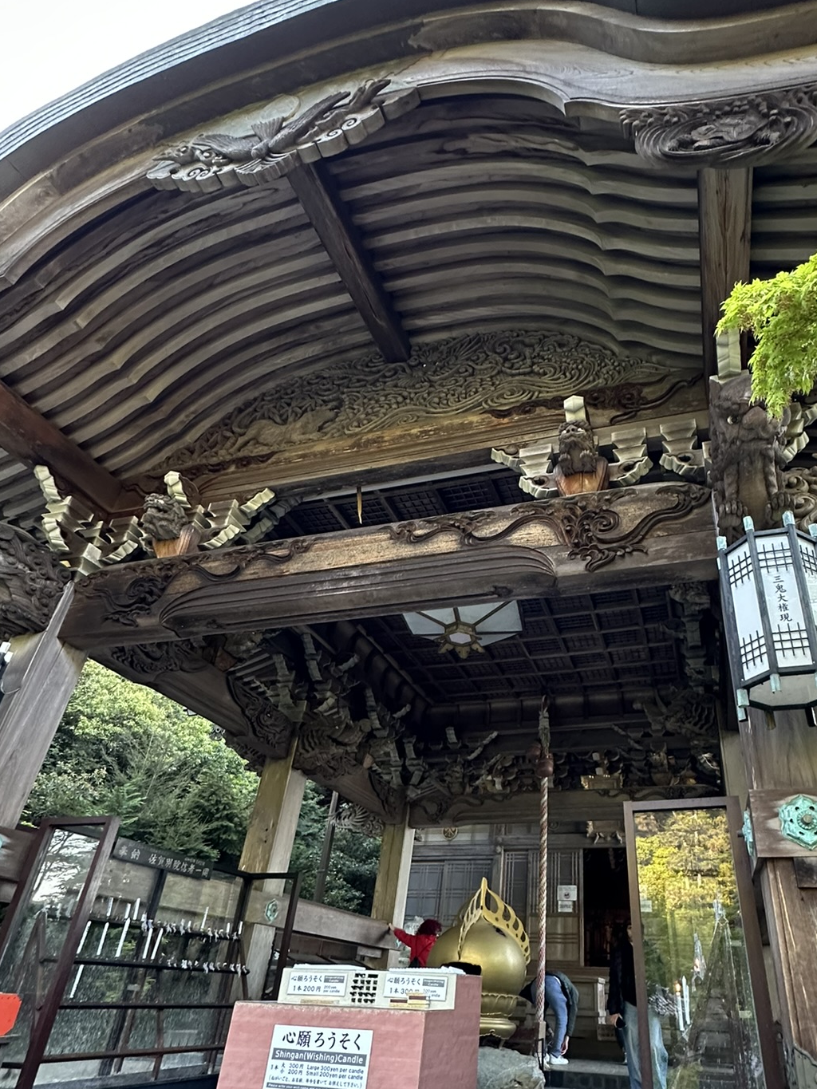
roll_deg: -0.9
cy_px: 634
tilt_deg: +28.1
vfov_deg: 78.4
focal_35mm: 21
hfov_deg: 62.4
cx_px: 521
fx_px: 661
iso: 320
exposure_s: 1/99
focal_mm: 2.22
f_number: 2.2
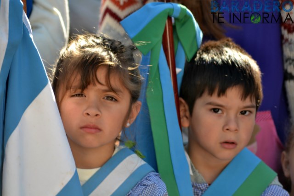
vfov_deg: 3.8
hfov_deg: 5.7
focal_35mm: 360
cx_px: 147
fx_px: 2940
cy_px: 98
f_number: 5.6
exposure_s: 1/125
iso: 100
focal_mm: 240
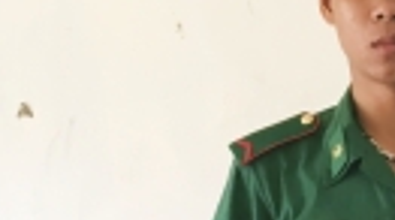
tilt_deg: -9.2
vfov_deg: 8.7
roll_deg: +1.6
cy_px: 407
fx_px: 1390
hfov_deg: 15.2
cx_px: 546
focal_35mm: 133
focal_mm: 4.15
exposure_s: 1/33
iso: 40
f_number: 2.2
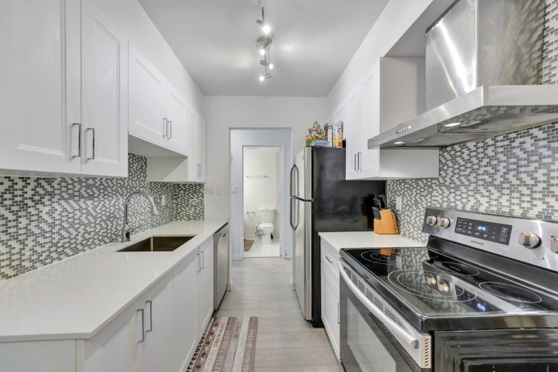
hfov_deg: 104.3
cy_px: 186
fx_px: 217
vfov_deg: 81.2
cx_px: 279
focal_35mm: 14
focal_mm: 14
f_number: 8
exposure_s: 1/10
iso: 400
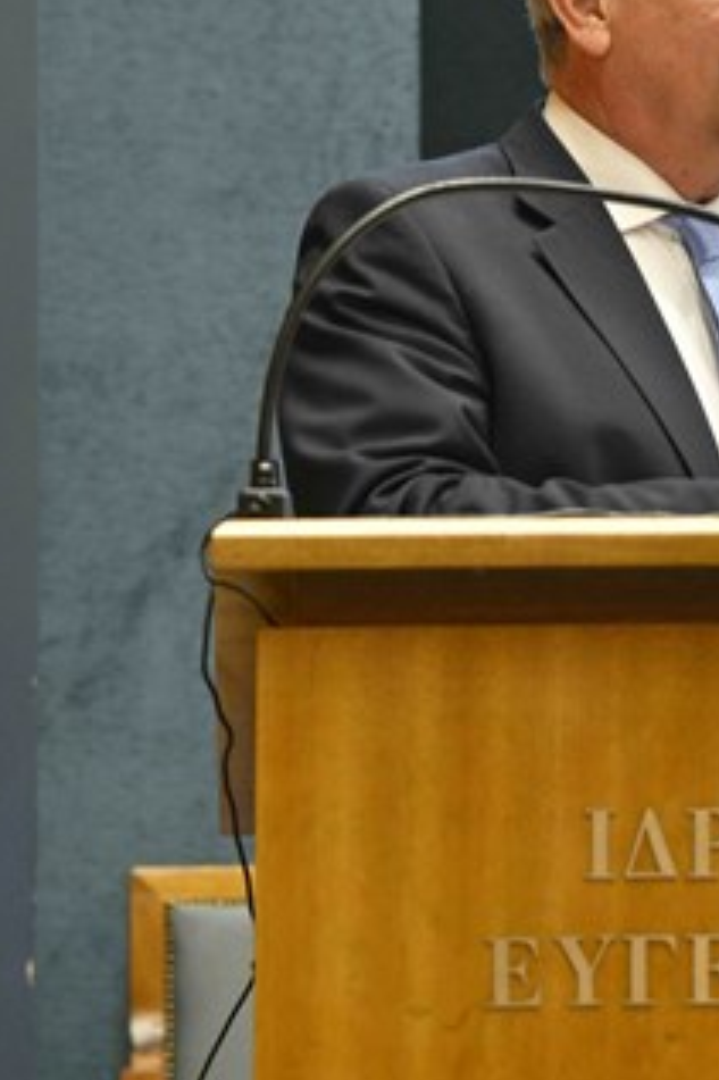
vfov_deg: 13.3
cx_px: 666
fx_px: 4618
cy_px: 279
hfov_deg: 8.9
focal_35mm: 154
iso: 1250
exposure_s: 1/60
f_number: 5
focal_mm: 70
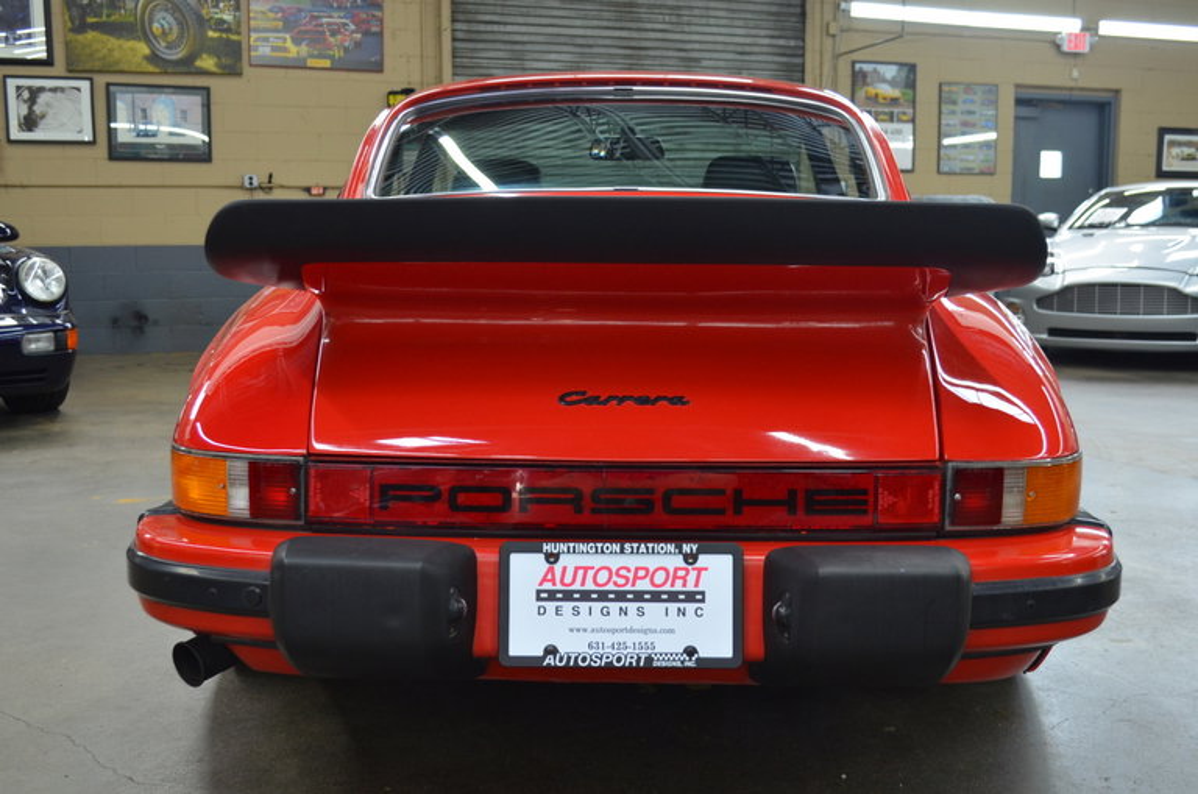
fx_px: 1295
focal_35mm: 39
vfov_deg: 34.1
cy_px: 397
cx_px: 599
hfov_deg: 49.6
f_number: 4.2
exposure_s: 1/60
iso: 720
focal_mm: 26
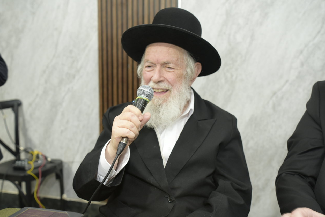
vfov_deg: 34.2
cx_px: 171
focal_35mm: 39
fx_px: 352
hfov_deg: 49.5
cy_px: 117
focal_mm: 35
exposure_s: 1/100
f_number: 4
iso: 800
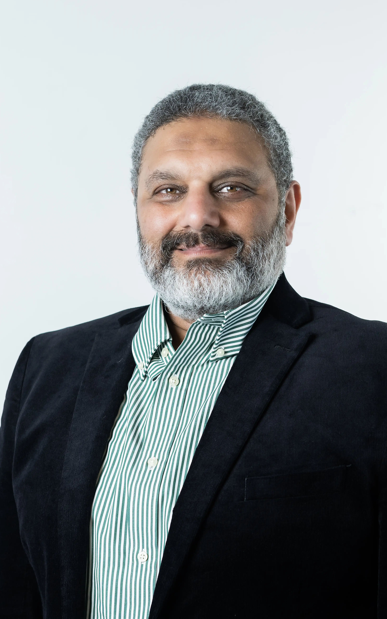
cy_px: 307
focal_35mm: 95
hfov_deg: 13.8
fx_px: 1603
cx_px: 212
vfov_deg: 21.9
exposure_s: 1/100
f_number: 4.5
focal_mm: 55
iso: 400
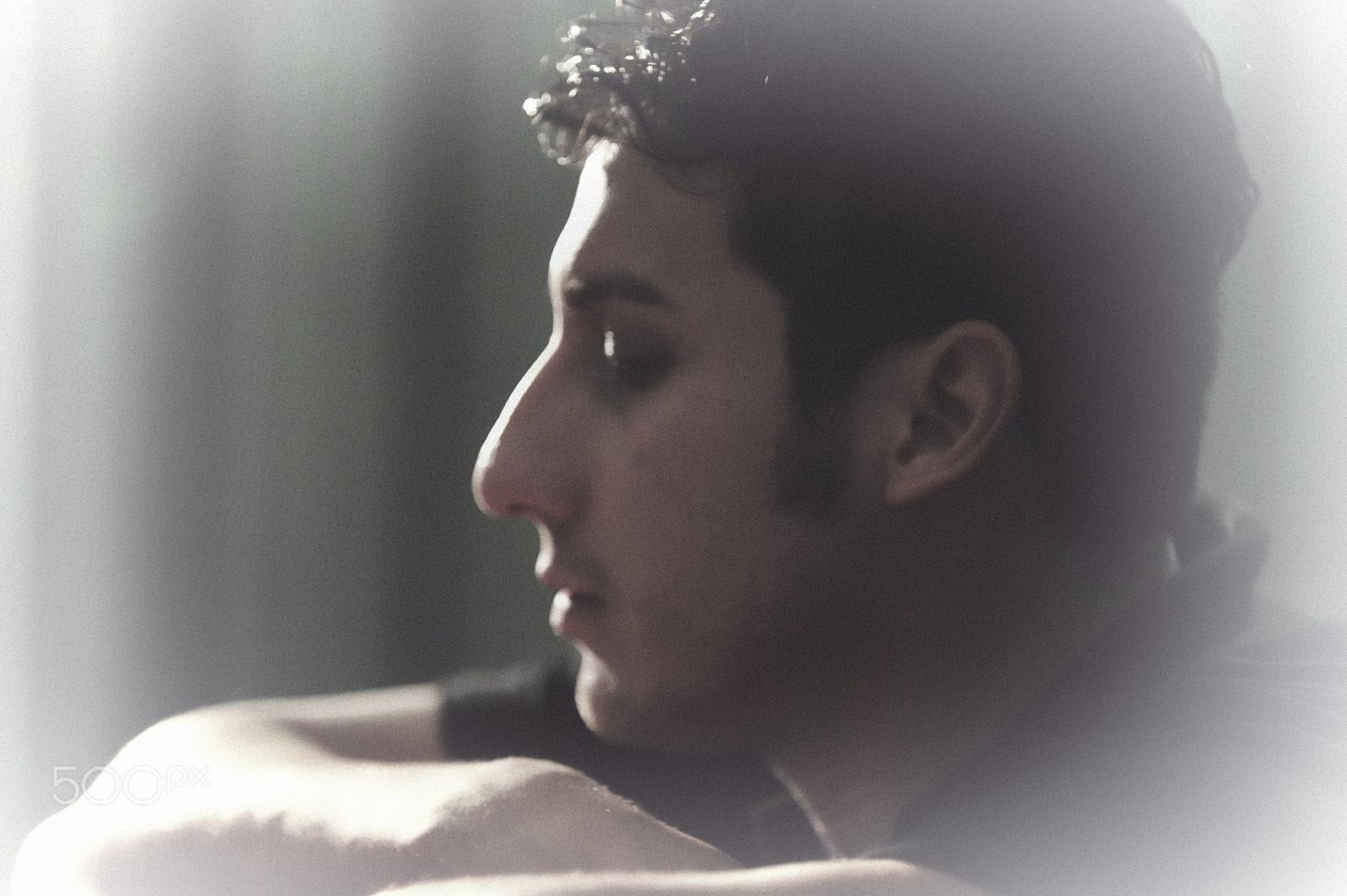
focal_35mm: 105
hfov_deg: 19.5
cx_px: 674
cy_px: 448
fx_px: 3927
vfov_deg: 13.0
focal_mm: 105
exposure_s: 1/60
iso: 3200
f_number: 2.8
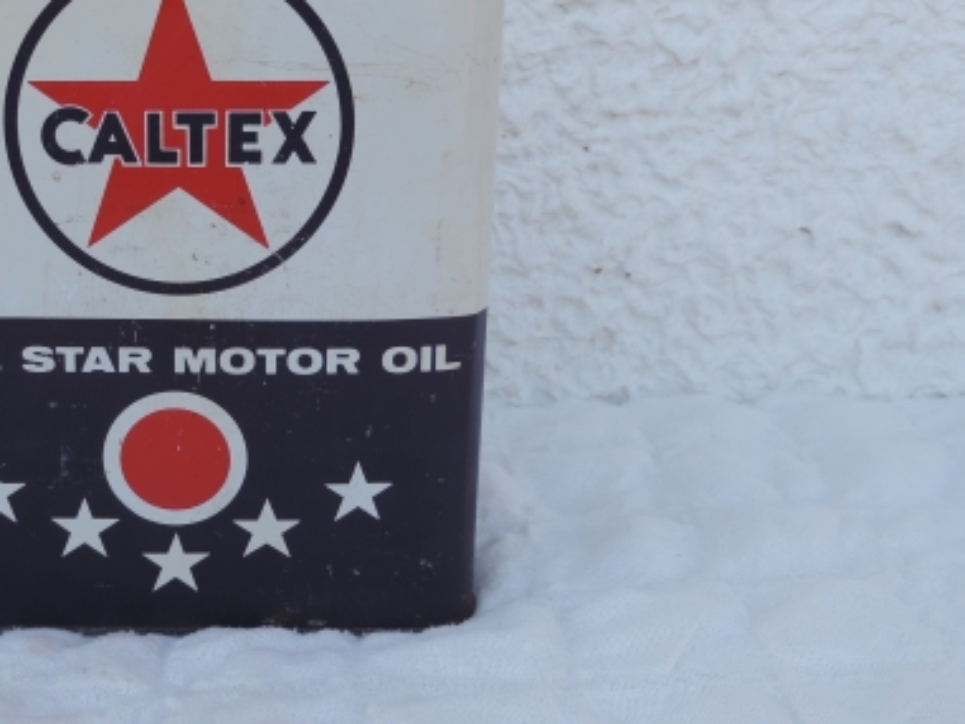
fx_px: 1450
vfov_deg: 27.9
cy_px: 235
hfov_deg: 35.8
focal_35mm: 52
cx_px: 223
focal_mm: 5.8
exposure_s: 1/160
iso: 80
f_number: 3.2
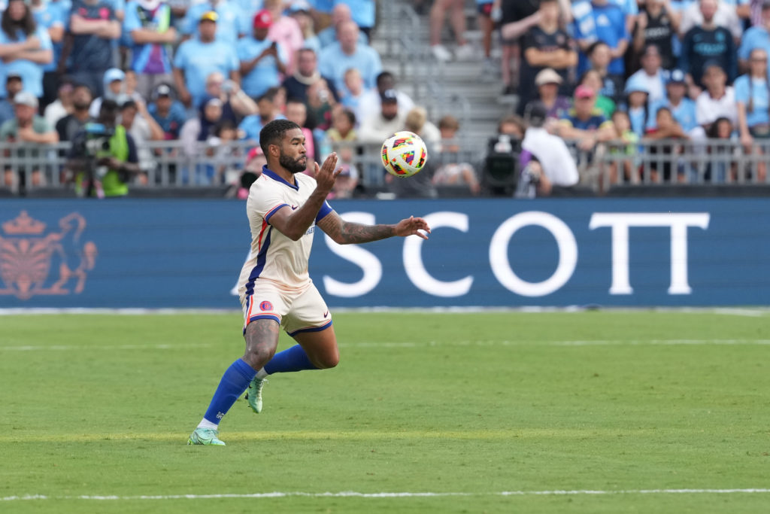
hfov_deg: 6.9
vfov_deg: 4.6
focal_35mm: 300
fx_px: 6417
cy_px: 257
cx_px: 385
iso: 1000
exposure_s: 1/2000
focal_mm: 300
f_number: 3.5
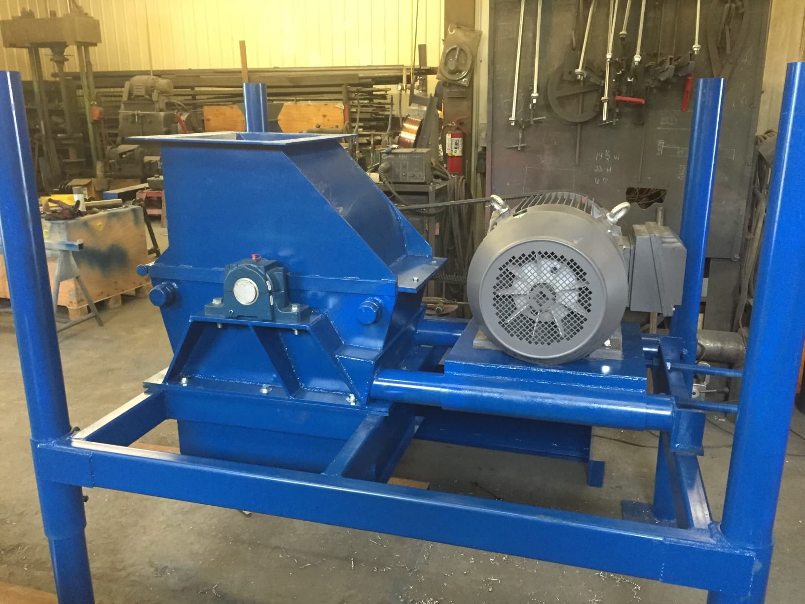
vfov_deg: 48.2
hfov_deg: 61.7
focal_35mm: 29
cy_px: 302
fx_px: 674
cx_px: 402
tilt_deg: -15.5
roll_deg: +0.3
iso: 250
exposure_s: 1/30
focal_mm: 4.15
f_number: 2.2
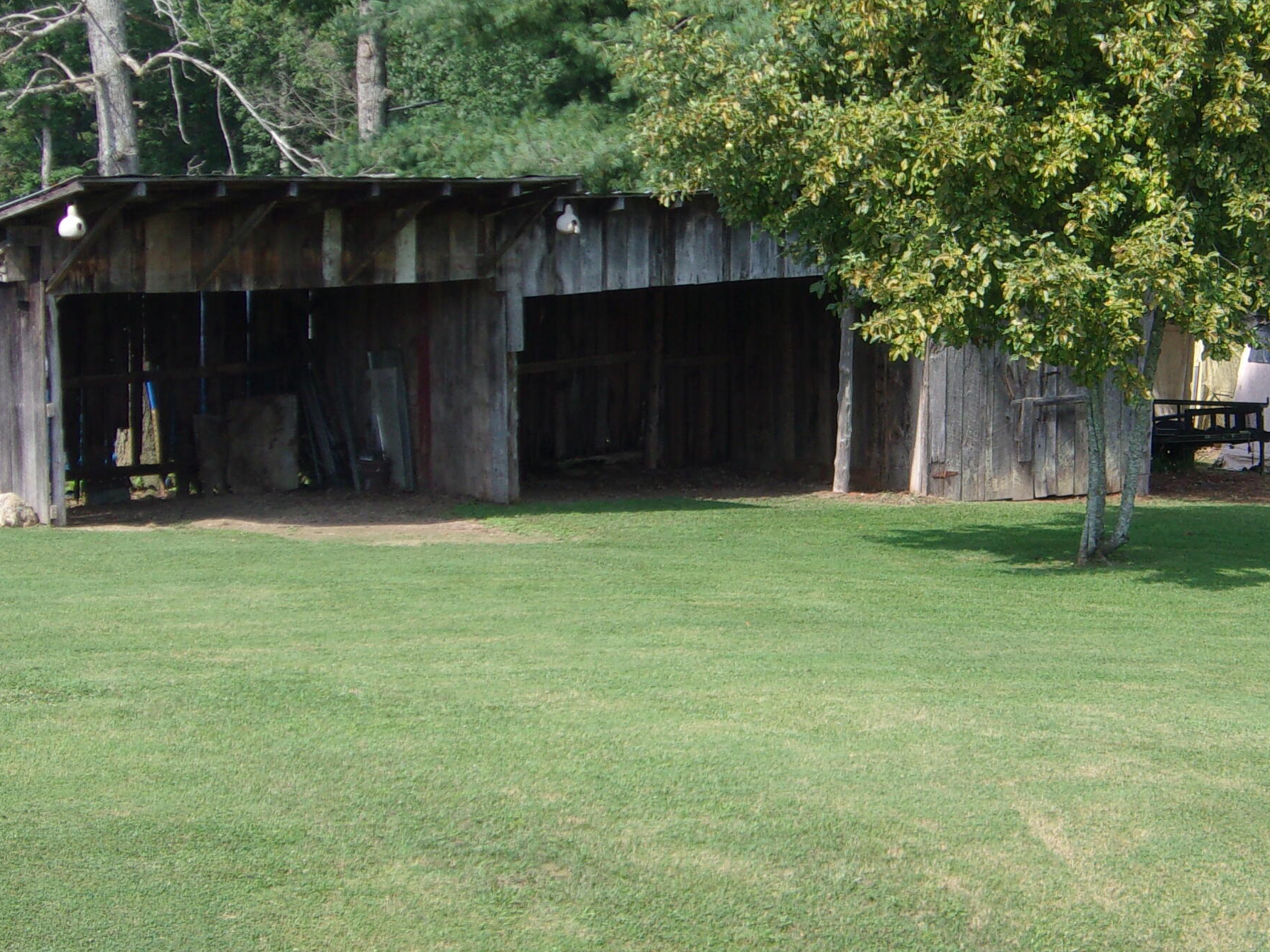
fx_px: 3265
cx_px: 957
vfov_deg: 16.6
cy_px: 362
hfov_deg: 21.8
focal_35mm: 89
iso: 80
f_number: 4.2
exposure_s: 1/240
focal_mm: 9.4
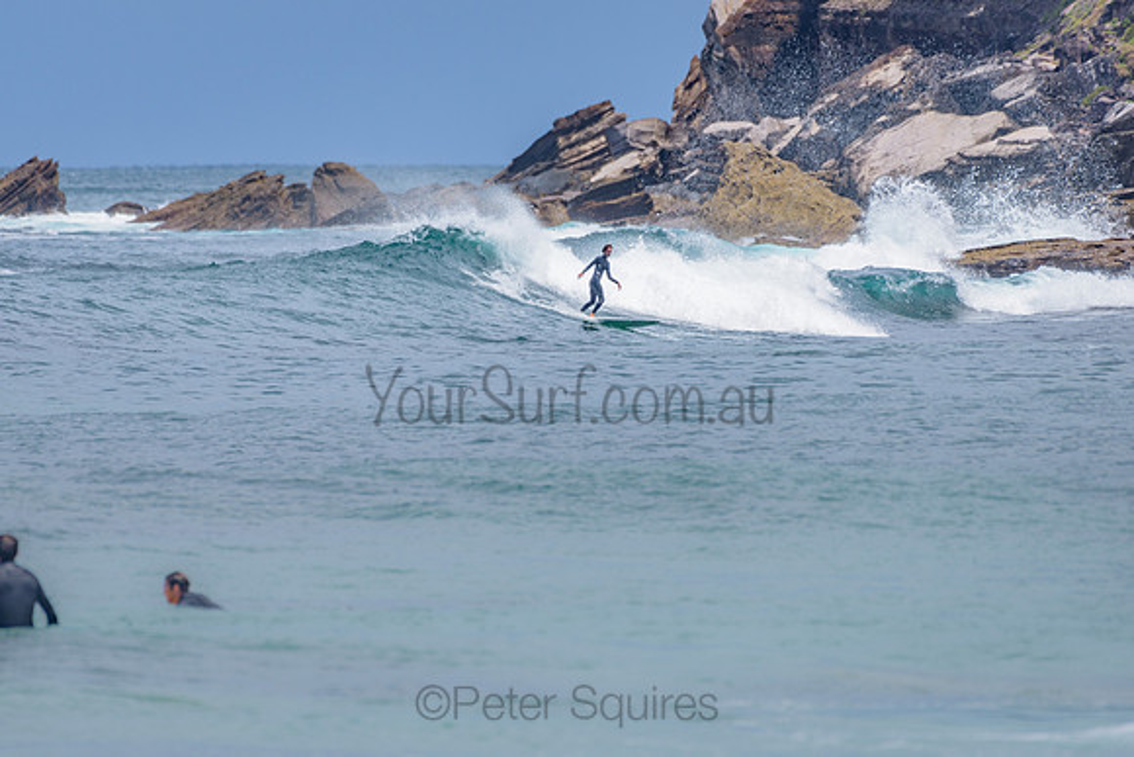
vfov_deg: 2.2
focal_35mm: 613
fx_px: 19304
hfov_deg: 3.4
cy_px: 295
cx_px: 441
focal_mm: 500
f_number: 5.6
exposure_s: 1/2000
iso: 160
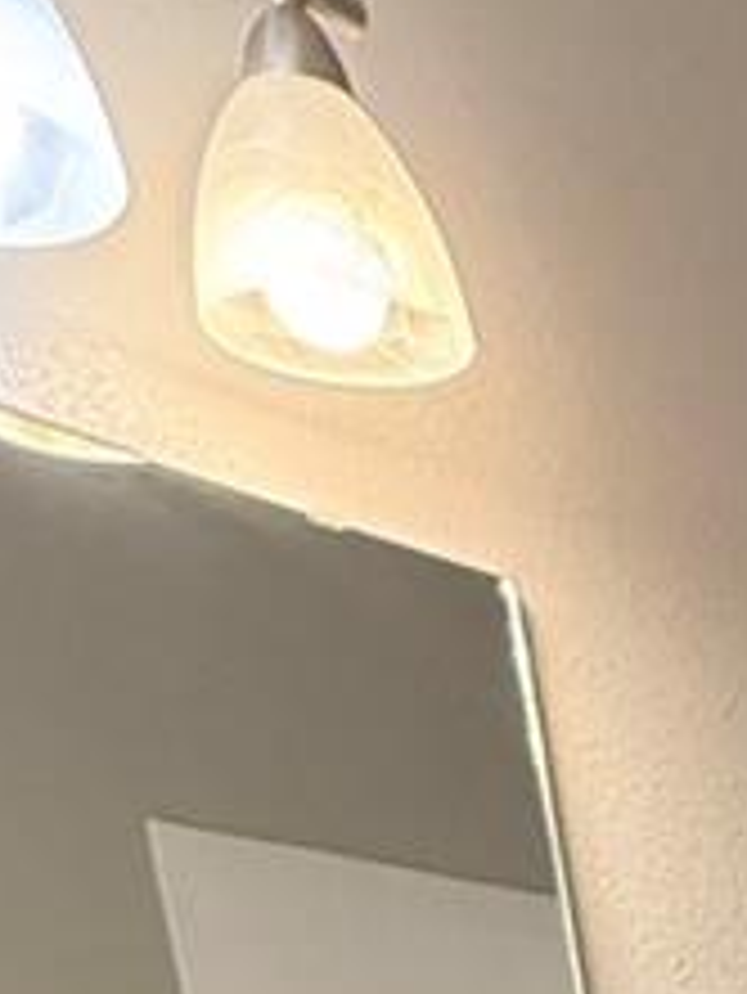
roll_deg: +1.5
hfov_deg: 15.8
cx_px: 1431
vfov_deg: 17.6
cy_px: 2024
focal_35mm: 76
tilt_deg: -18.6
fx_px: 2185
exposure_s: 1/60
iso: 320
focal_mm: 2.22
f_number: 2.2
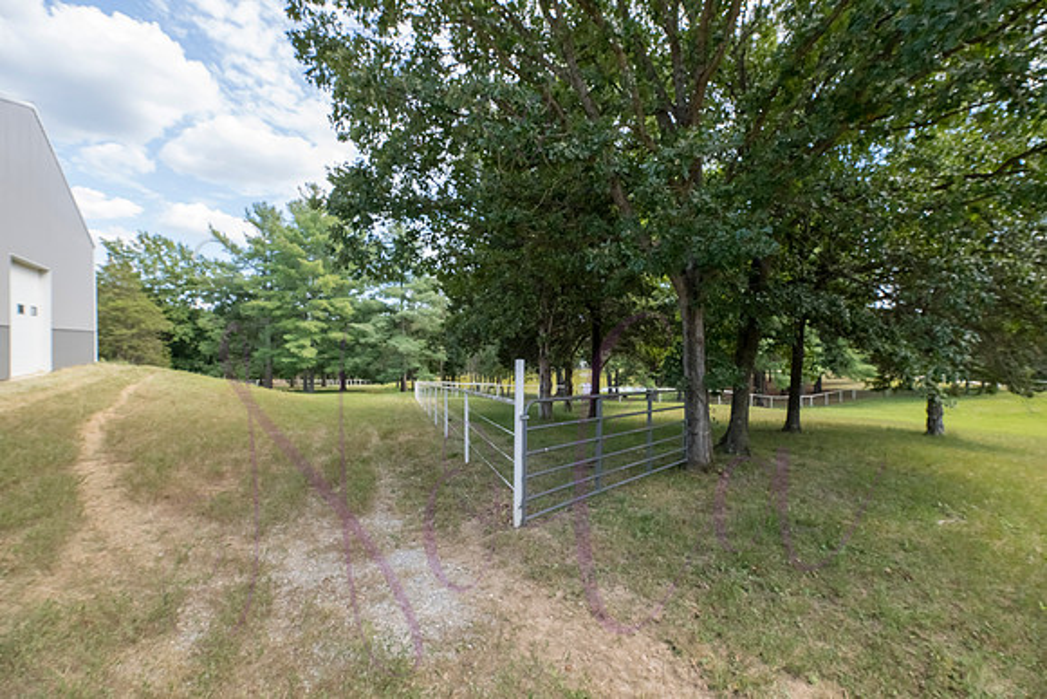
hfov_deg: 102.5
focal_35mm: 14
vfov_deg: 79.5
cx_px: 532
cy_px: 352
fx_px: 420
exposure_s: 1/500
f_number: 7.1
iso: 800
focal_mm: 14
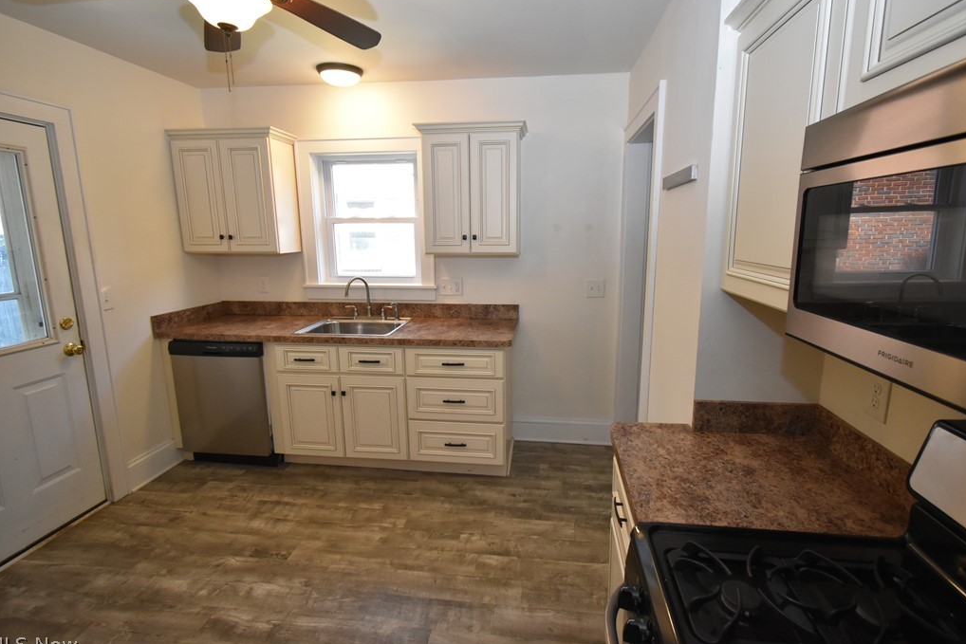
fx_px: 429
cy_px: 317
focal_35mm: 16
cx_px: 497
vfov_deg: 73.8
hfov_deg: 96.7
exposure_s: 1/125
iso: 1600
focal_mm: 10
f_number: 4.5
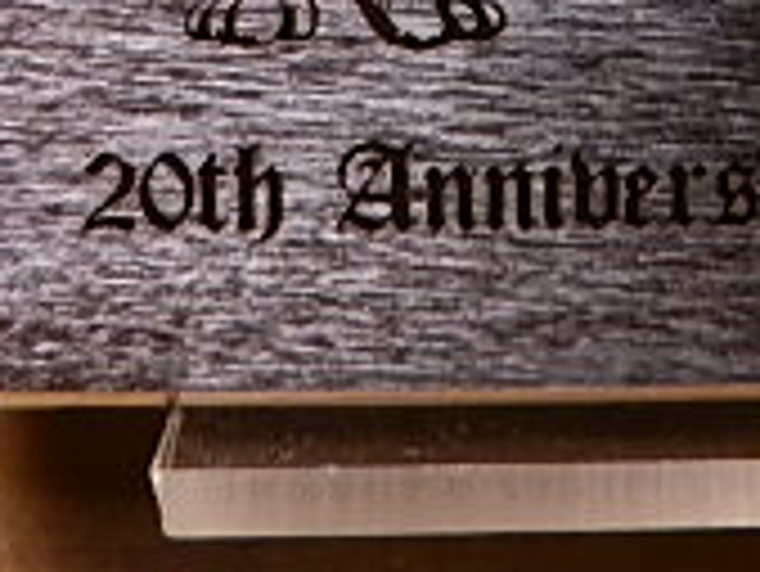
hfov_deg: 15.2
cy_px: -473
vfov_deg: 10.8
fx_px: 2834
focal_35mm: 129
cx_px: 585
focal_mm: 6.17
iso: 200
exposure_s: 1/25
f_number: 3.5
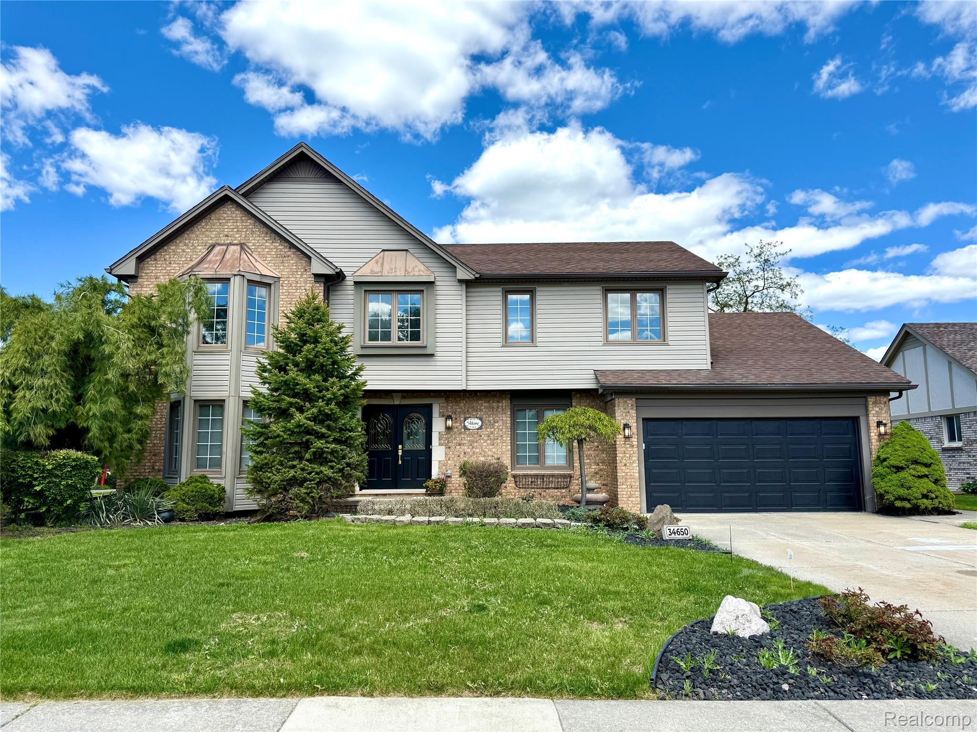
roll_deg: +0.2
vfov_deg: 56.8
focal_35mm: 24
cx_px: 488
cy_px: 366
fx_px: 677
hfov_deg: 71.6
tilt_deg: +8.8
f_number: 1.78
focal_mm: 6.76
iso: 100
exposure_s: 1/3953
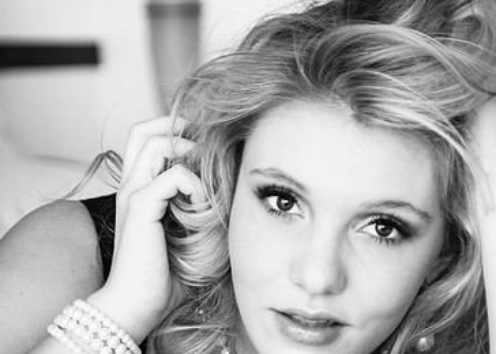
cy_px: 229
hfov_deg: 12.4
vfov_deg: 8.9
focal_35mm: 162
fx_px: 2282
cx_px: 383
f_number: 2.8
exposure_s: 1/125
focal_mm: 62
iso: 320
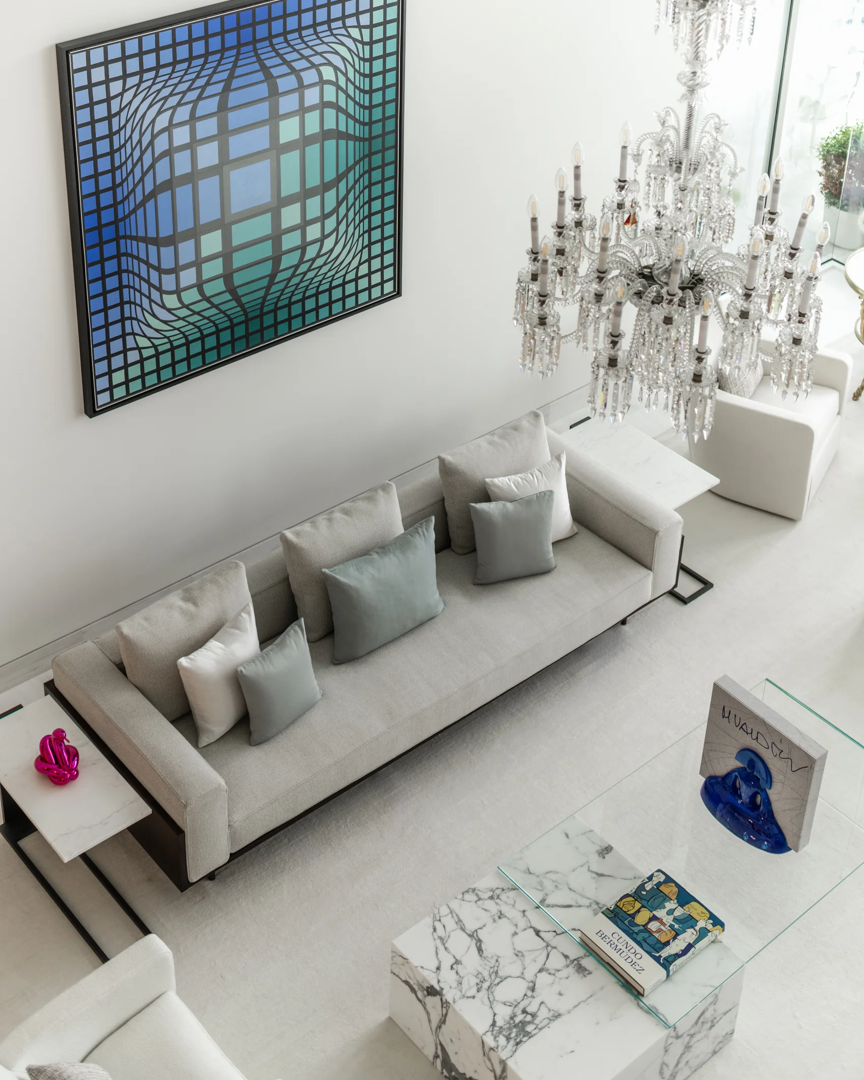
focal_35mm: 51
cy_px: 571
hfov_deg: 29.7
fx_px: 1630
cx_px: 434
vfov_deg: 36.6
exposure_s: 1/50
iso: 500
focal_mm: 45
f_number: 4
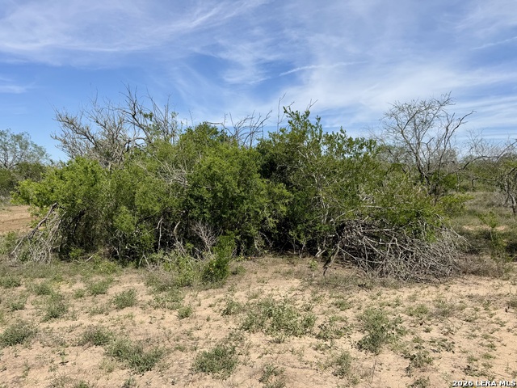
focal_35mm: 24
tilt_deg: -0.7
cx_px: 258
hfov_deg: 71.6
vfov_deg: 56.8
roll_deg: +0.7
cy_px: 194
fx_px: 358
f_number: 1.78
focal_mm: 6.76
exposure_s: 1/4975
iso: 80
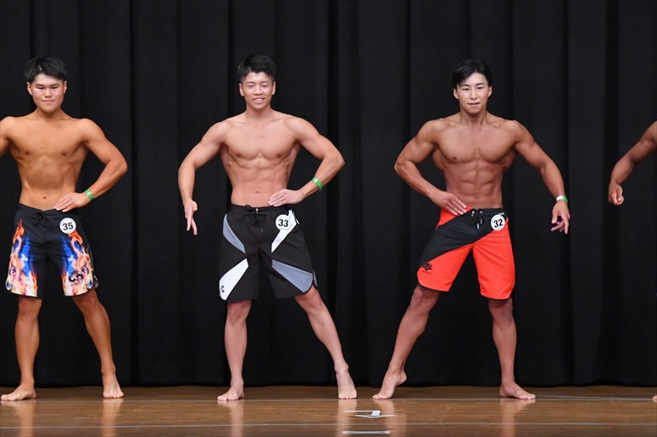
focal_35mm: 240
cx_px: 328
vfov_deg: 5.7
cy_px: 218
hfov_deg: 8.6
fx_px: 4378
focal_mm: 160
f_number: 5.6
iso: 8000
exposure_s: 1/400
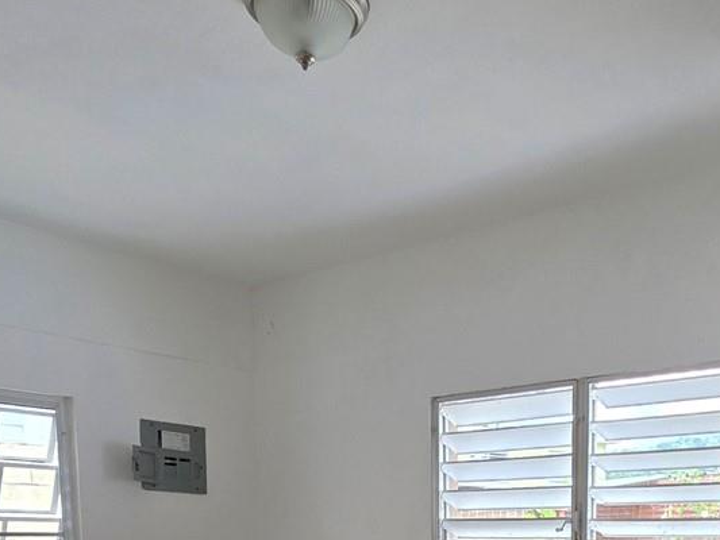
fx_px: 811
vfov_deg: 31.0
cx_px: 523
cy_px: 648
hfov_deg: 46.5
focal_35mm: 39
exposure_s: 1/120
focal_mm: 2.2
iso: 80
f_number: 1.9
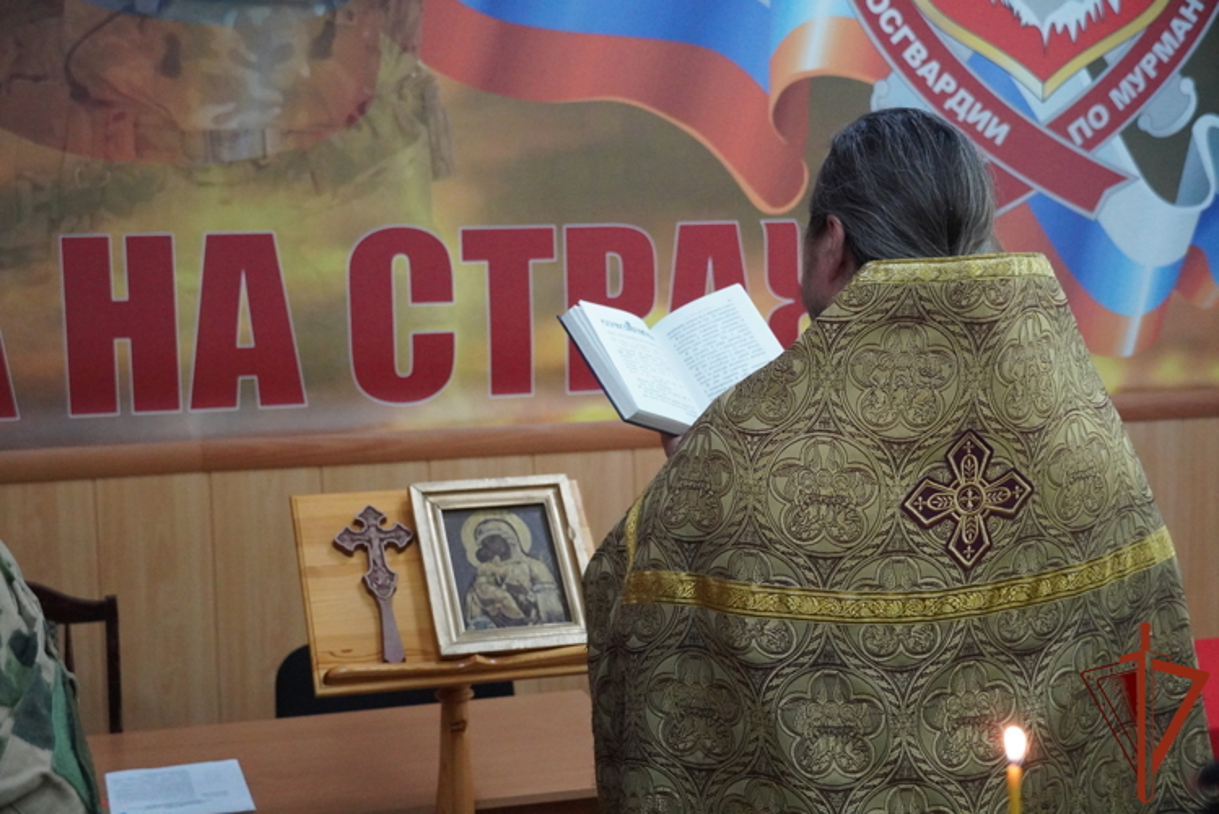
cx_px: 610
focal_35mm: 52
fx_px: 1778
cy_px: 407
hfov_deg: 37.8
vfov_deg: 25.8
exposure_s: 1/160
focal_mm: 35
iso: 6400
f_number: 4.5
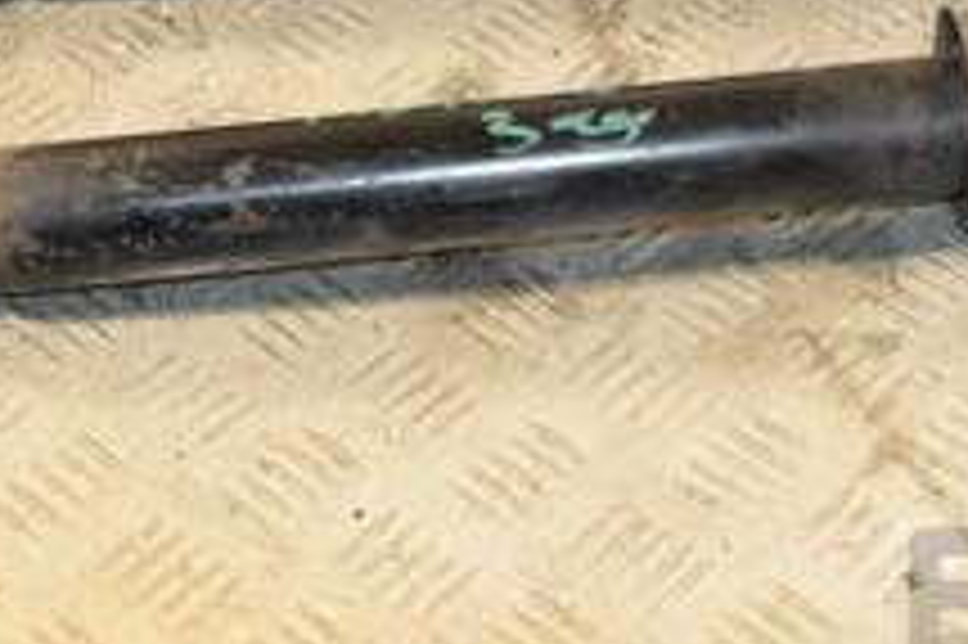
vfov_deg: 14.6
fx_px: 2472
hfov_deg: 21.8
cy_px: -5
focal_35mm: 92
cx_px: 824
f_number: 5
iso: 800
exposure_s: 1/200
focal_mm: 22
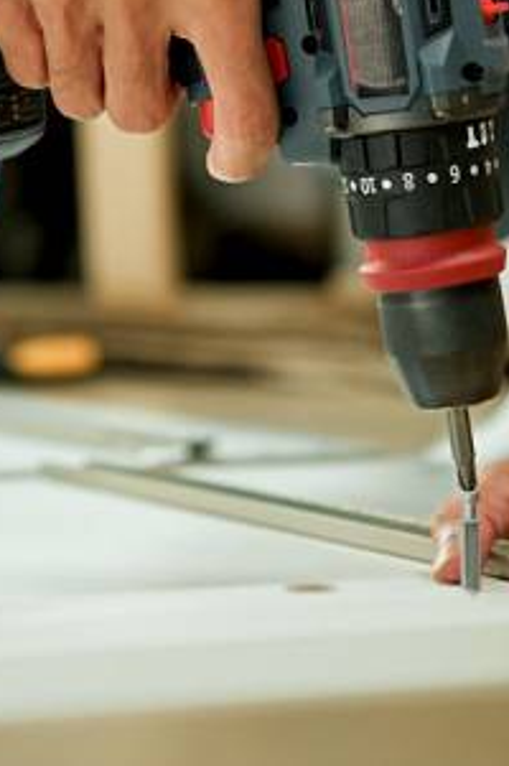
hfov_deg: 9.1
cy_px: 151
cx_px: 89
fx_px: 3188
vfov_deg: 13.6
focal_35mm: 150
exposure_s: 1/200
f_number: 2.8
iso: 400
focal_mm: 55
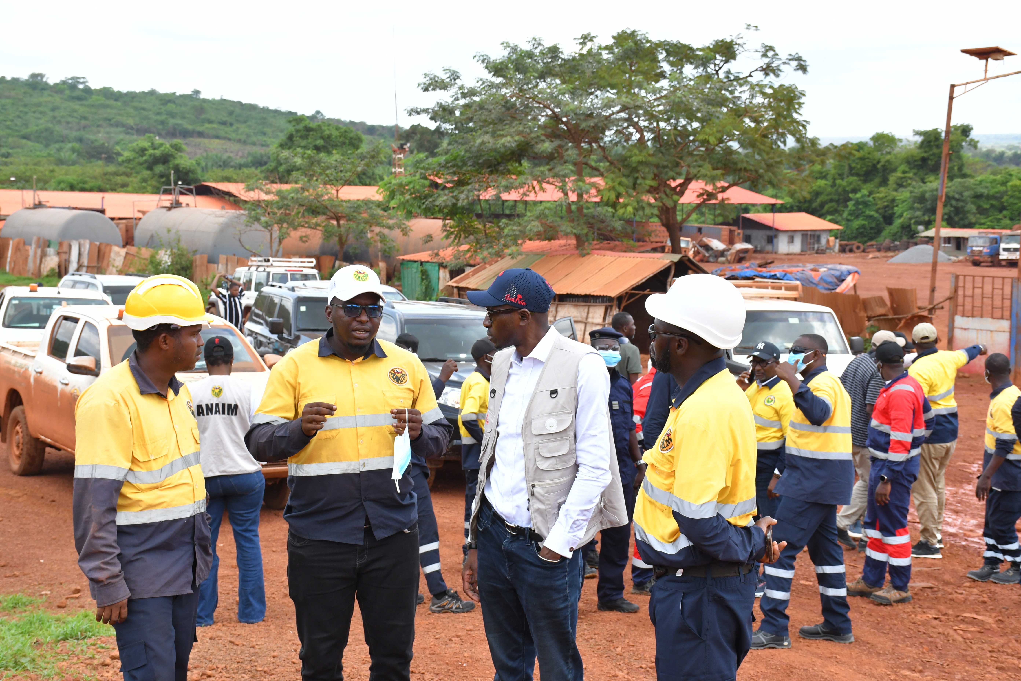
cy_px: 340
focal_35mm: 60
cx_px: 510
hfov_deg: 33.4
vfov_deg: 22.6
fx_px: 1702
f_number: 8
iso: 1000
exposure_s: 1/800
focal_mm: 40
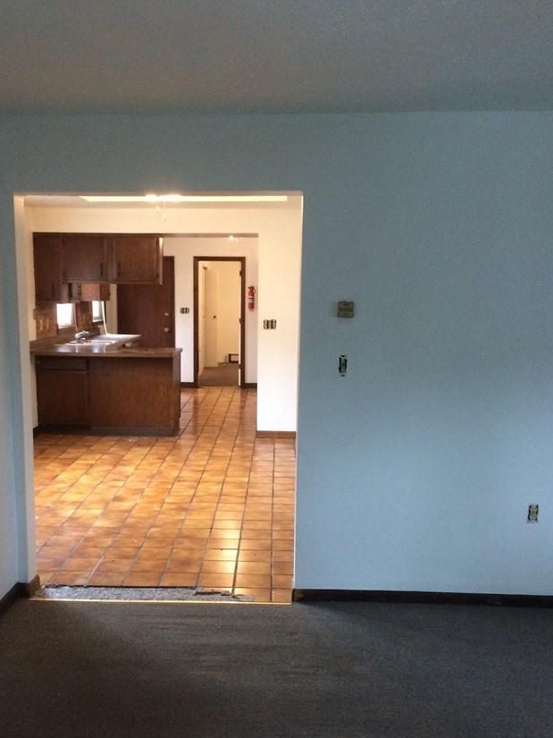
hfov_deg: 39.6
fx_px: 767
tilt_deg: -11.3
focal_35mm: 36
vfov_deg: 51.3
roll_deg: -0.3
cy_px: 403
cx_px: 237
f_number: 2.2
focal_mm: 4.15
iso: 250
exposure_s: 1/30
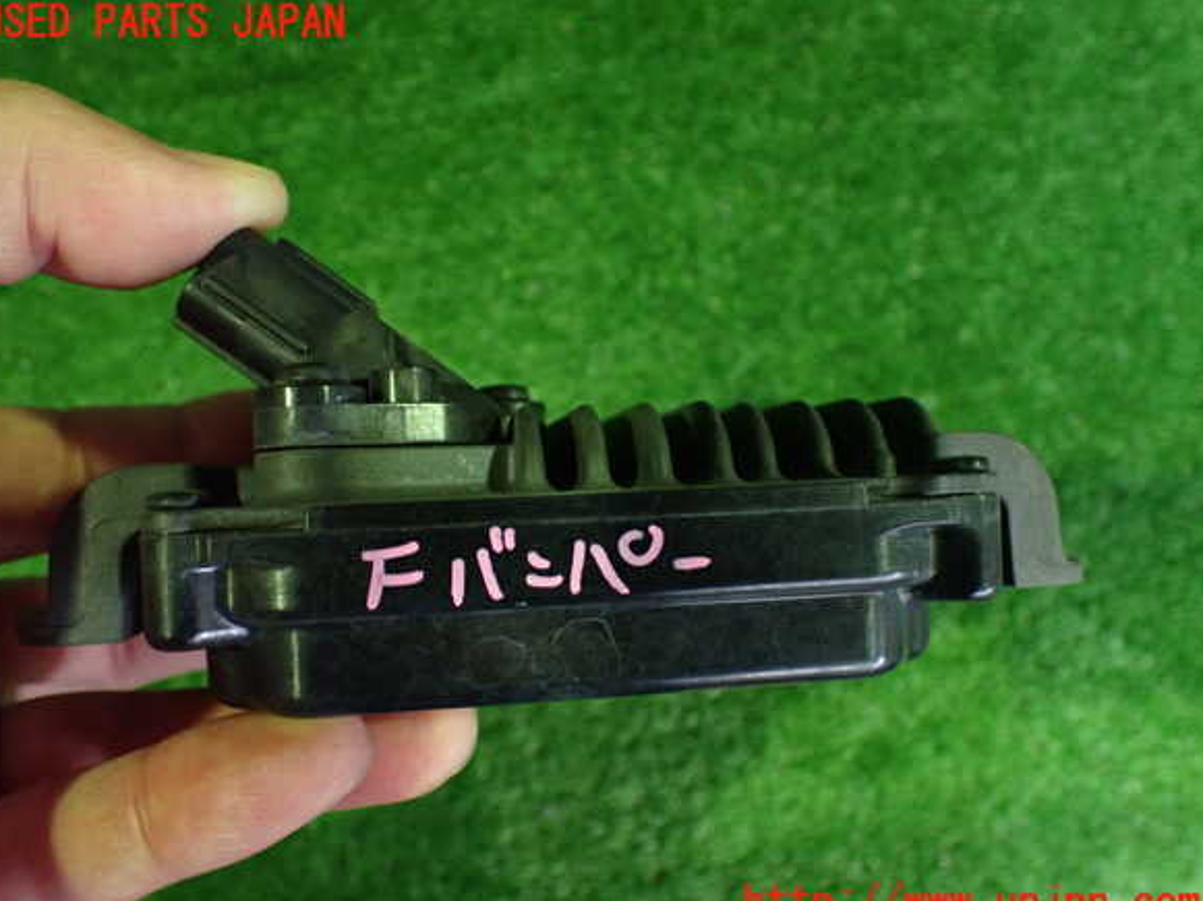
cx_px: 590
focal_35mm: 31
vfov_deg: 45.4
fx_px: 1077
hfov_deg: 58.4
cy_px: 464
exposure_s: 1/40
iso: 800
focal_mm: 5.4
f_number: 2.3
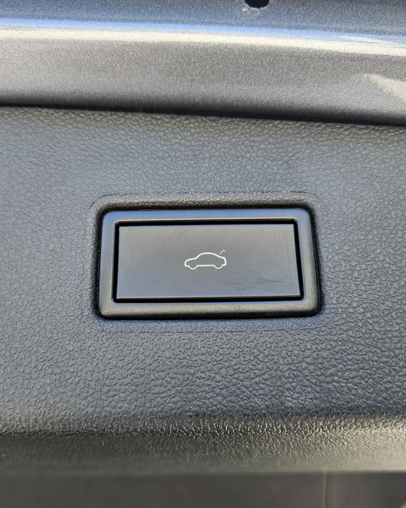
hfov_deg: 48.5
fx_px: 451
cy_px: 254
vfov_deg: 58.8
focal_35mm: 30
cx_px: 191
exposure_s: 1/359
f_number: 1.8
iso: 64
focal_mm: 5.4
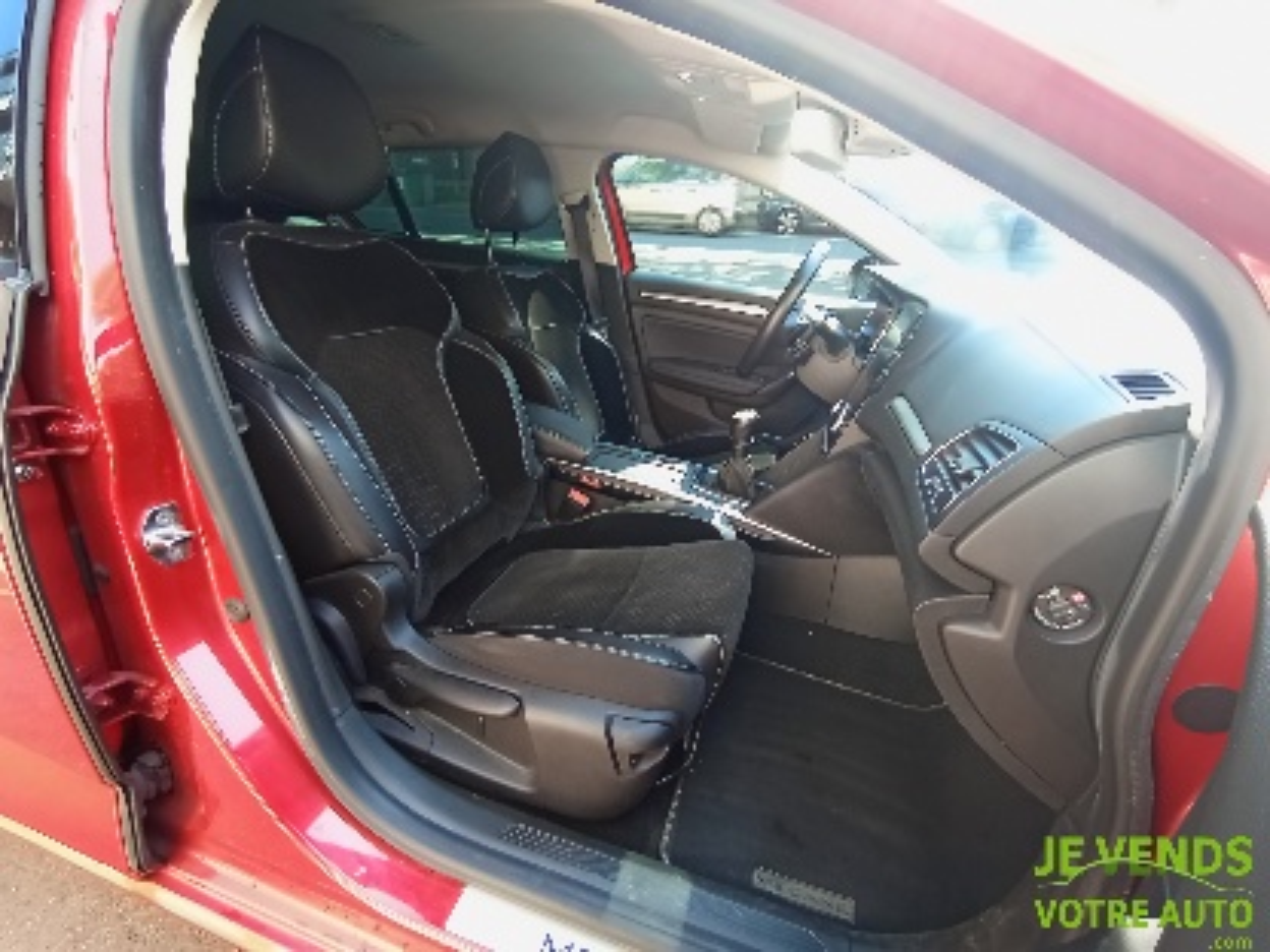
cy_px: 476
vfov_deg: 78.1
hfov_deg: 94.5
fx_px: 587
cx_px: 635
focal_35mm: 16
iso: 53
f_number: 2.2
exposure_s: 1/50
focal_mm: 1.65
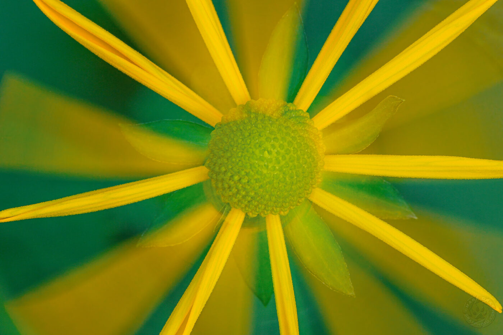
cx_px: 252
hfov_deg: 10.3
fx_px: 2795
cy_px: 168
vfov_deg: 6.9
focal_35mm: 200
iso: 1250
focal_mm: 200
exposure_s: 1/6
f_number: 22
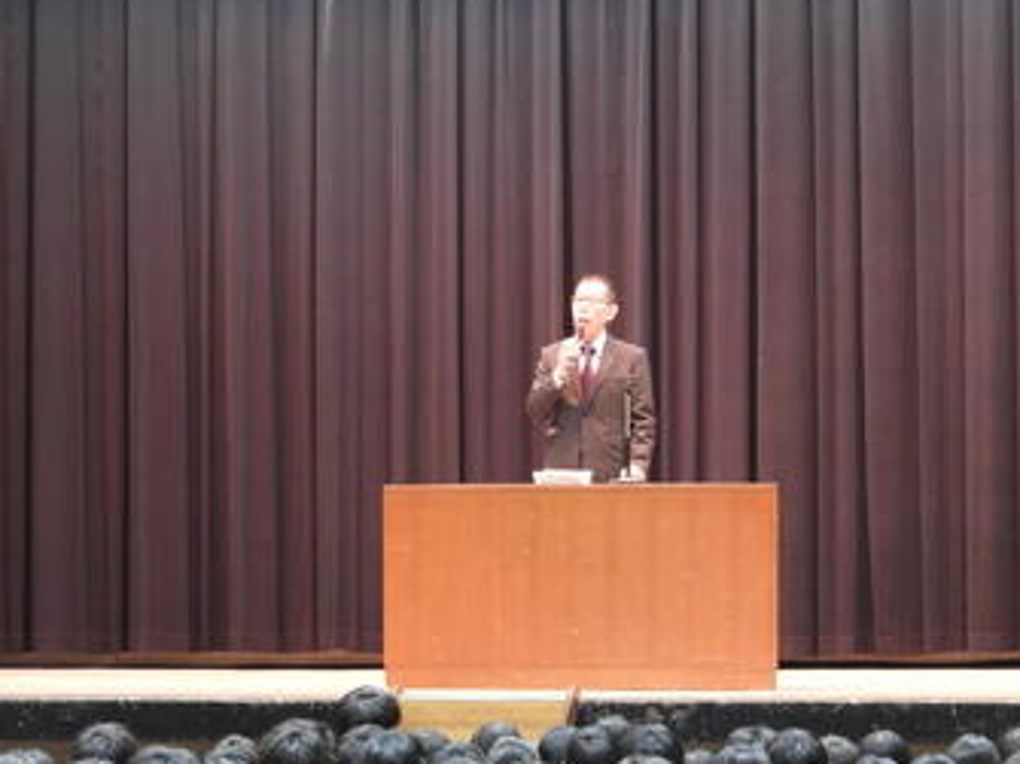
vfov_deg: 6.2
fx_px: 7040
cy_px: 435
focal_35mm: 239
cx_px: 579
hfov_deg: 8.3
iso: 800
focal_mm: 35.8
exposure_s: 1/8
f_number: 5.3
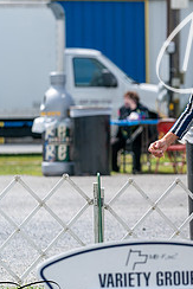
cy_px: 114
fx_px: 2425
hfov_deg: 4.5
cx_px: 328
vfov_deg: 6.8
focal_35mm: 302
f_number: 4
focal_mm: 127
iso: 160
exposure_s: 1/1600
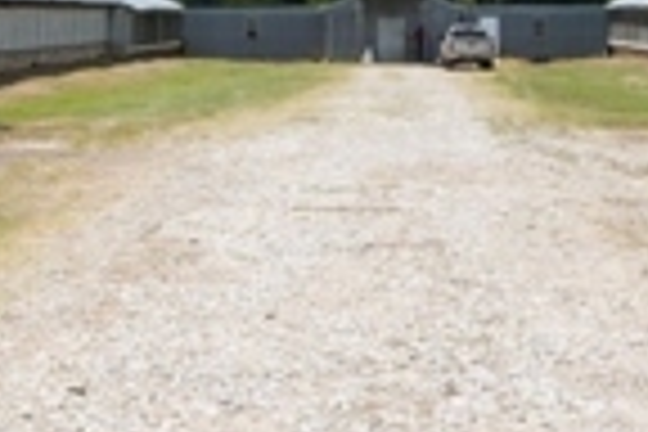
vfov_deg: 11.8
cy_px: 27
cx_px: 137
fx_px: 2070
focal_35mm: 115
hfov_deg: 17.7
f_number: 16
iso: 320
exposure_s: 1/160
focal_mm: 41
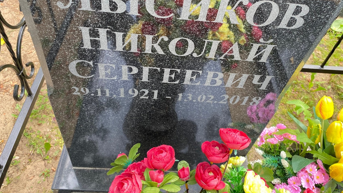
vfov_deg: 39.7
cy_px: 64
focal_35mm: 29
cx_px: 174
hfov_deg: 66.1
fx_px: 264
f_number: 1.8
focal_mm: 4.25
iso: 100
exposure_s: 1/121
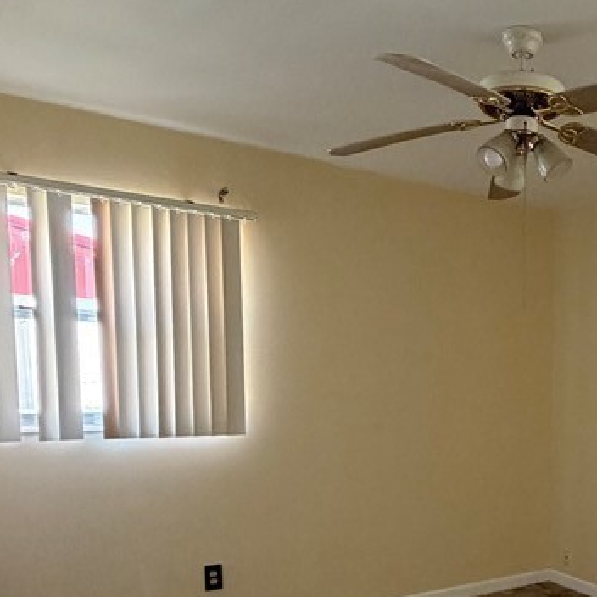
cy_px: 453
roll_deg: +0.5
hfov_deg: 41.5
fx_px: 702
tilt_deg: -4.8
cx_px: 561
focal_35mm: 36
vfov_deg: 44.4
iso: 320
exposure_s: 1/74
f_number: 2.2
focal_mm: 2.22
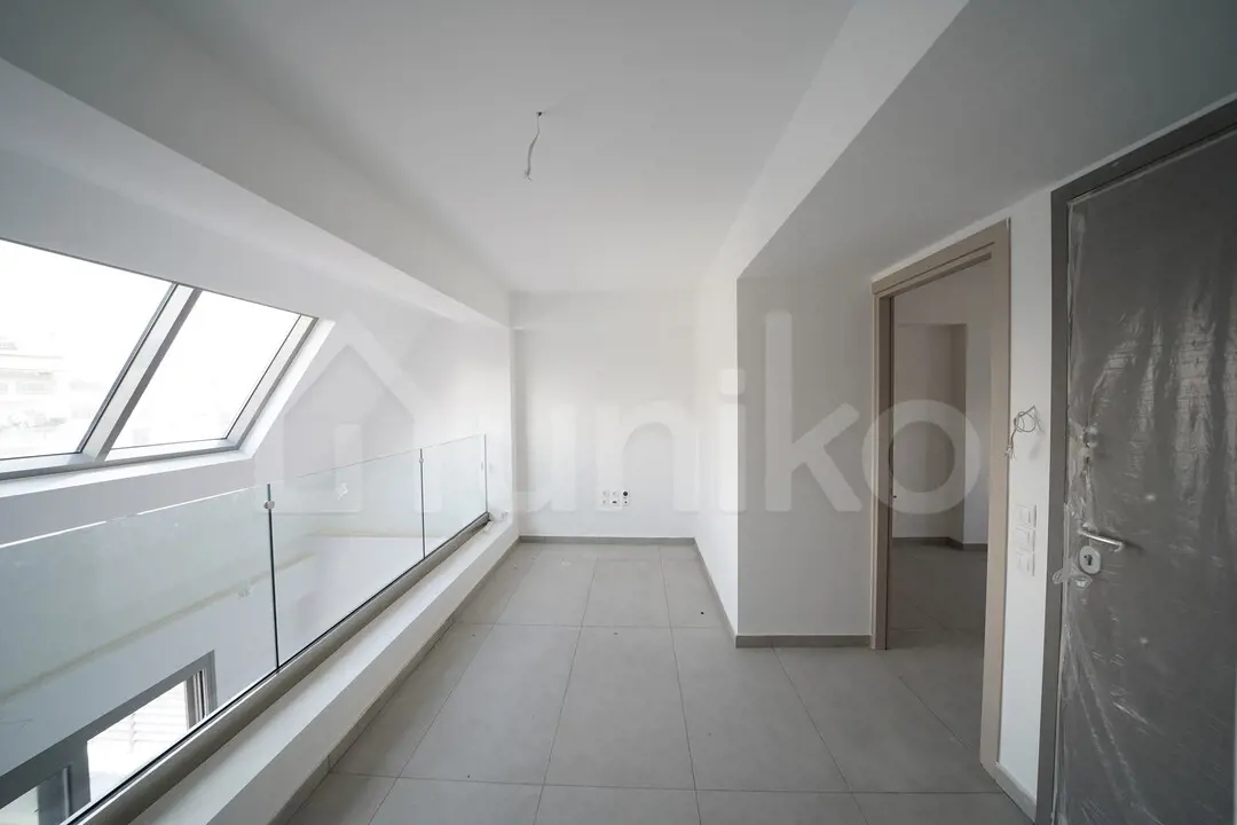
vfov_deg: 90.0
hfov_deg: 112.6
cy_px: 412
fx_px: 412
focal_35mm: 12
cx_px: 618
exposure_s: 1/30
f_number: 4
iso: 160
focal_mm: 12
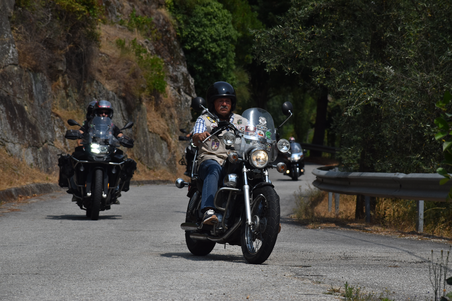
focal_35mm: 180
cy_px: 150
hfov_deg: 11.4
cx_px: 226
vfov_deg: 7.6
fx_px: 2260
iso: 220
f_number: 8
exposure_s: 1/2000
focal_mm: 120
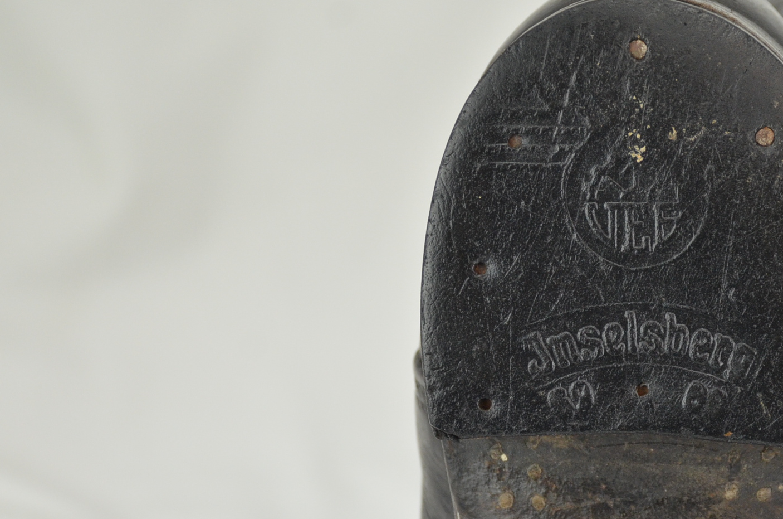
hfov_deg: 12.6
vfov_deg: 8.4
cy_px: 357
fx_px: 3538
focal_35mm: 163
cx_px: 647
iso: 800
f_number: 5
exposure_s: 1/200
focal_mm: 62
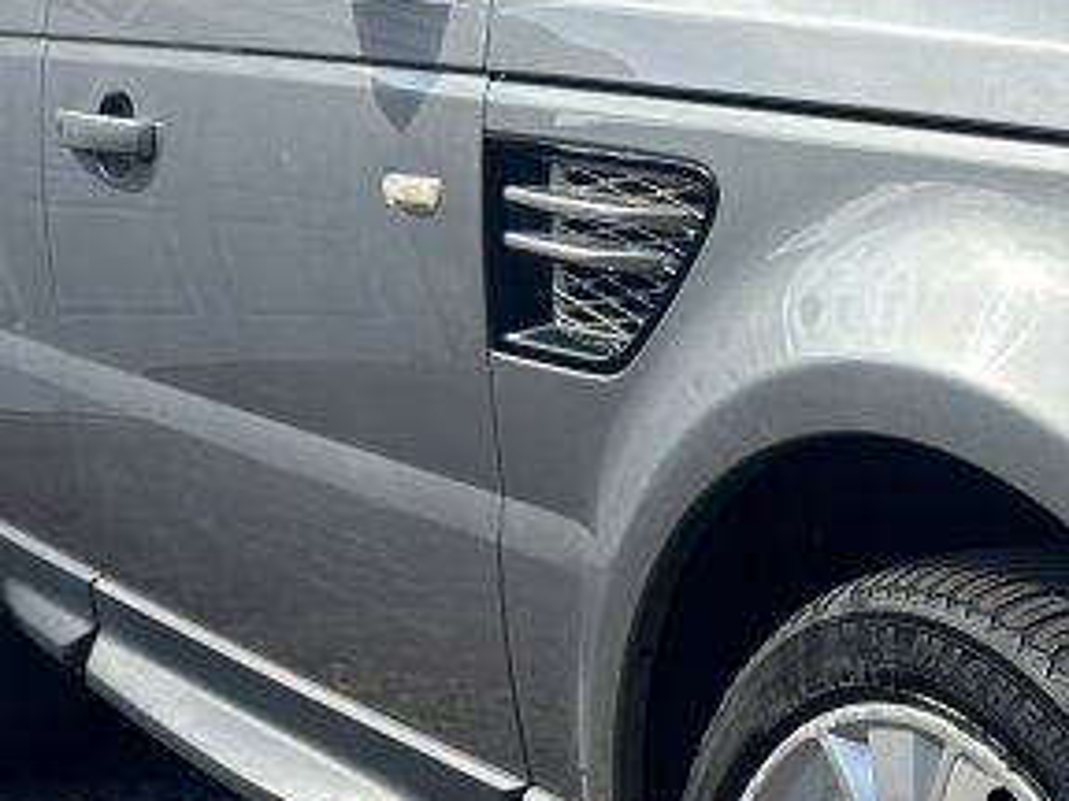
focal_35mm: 75
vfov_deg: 19.6
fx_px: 2316
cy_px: 558
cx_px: 1255
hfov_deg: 23.9
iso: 80
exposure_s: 1/1988
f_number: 1.78
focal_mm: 6.86
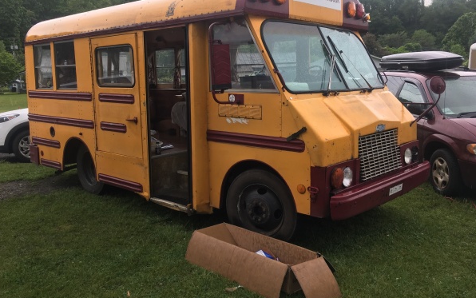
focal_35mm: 33
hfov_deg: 58.1
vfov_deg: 38.3
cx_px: 236
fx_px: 428
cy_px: 134
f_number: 2.2
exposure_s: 1/396
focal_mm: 4.15
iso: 25
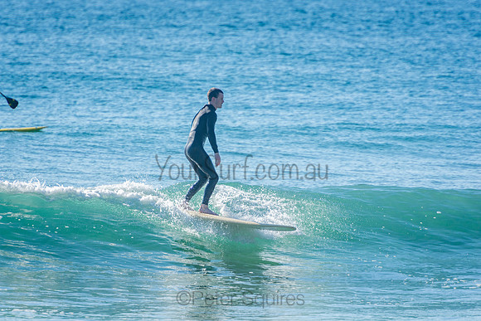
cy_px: 160
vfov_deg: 2.3
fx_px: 8018
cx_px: 240
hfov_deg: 3.4
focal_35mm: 600
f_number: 5.6
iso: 200
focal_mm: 400
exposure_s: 1/1250
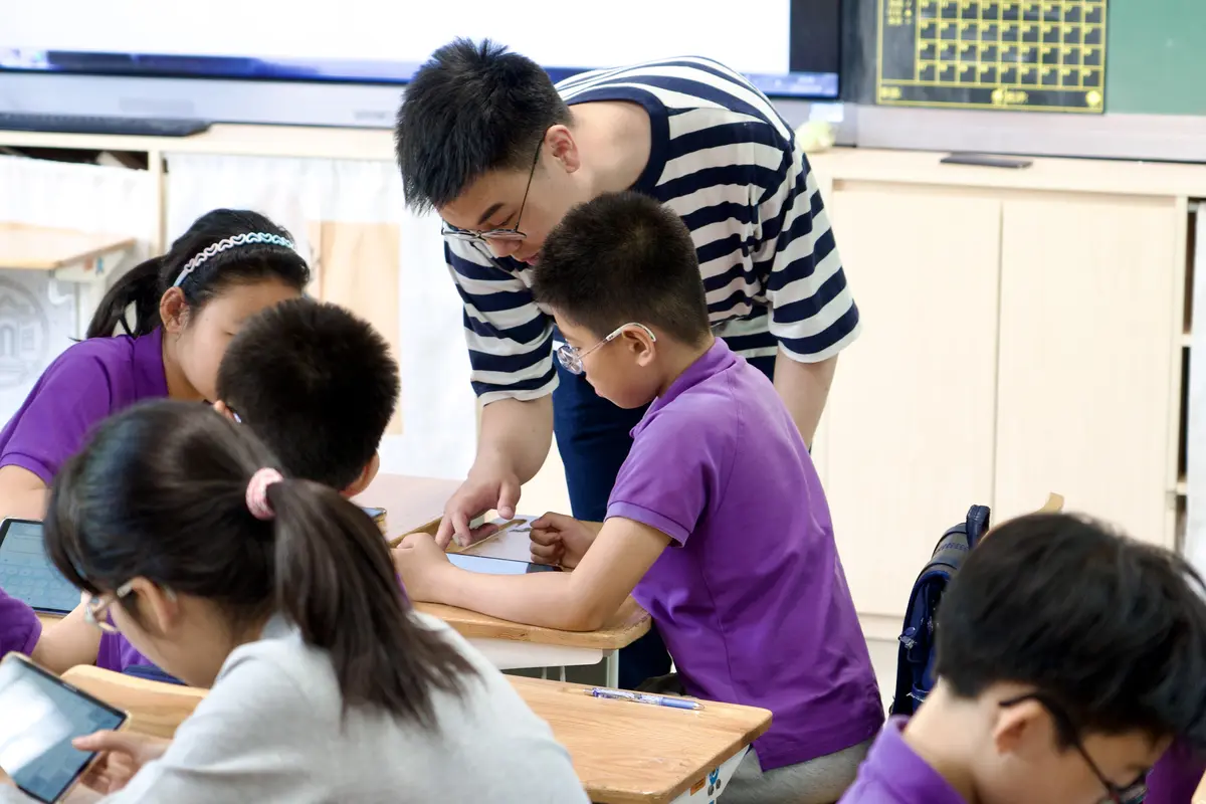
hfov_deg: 19.5
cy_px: 402
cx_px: 603
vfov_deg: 13.0
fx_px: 3517
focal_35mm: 105
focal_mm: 70
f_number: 4
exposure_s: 1/50
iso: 500
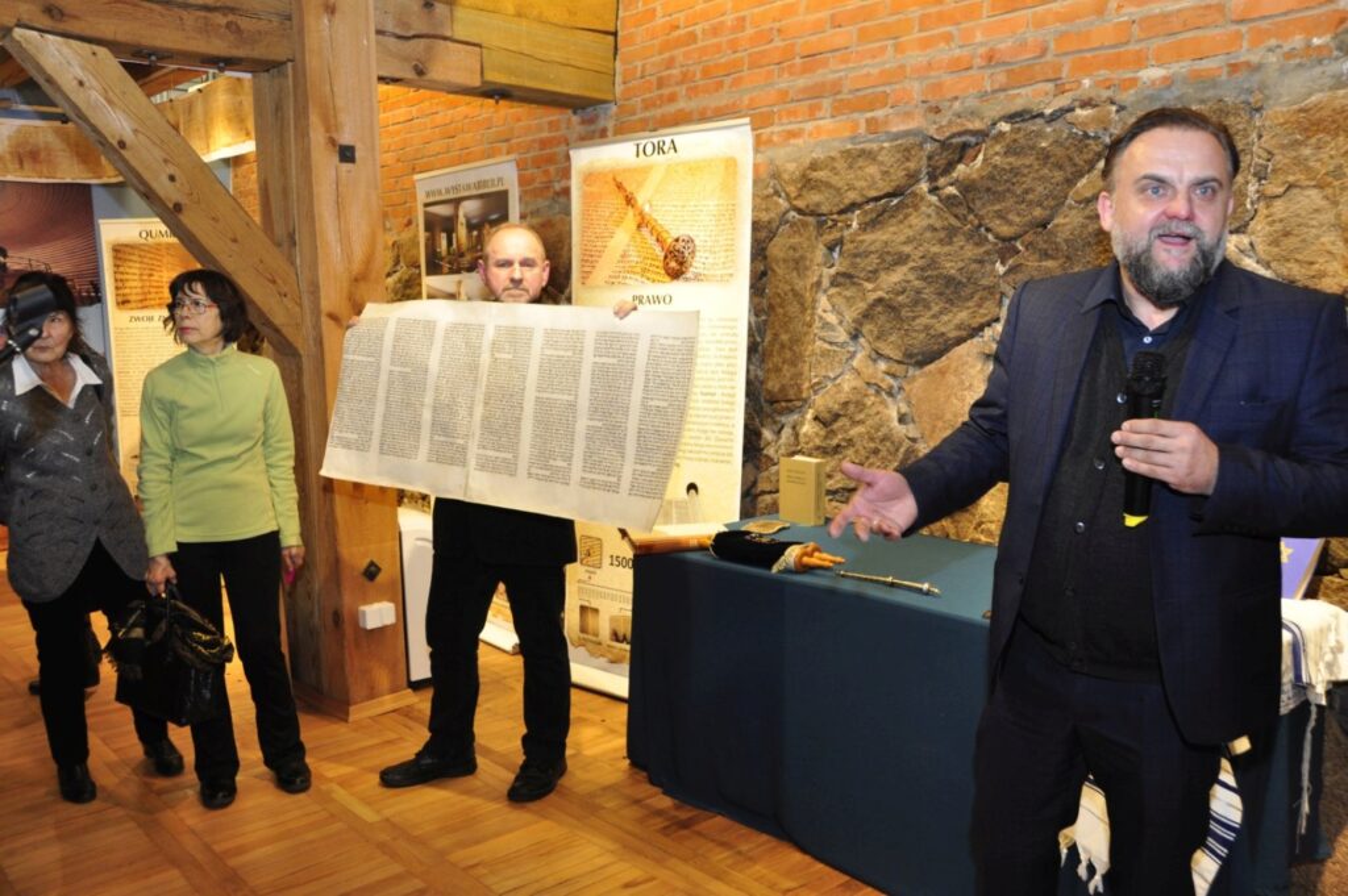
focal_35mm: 30
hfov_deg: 62.0
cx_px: 674
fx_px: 1122
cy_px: 448
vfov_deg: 43.5
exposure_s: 1/60
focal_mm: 20
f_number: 5.6
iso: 640
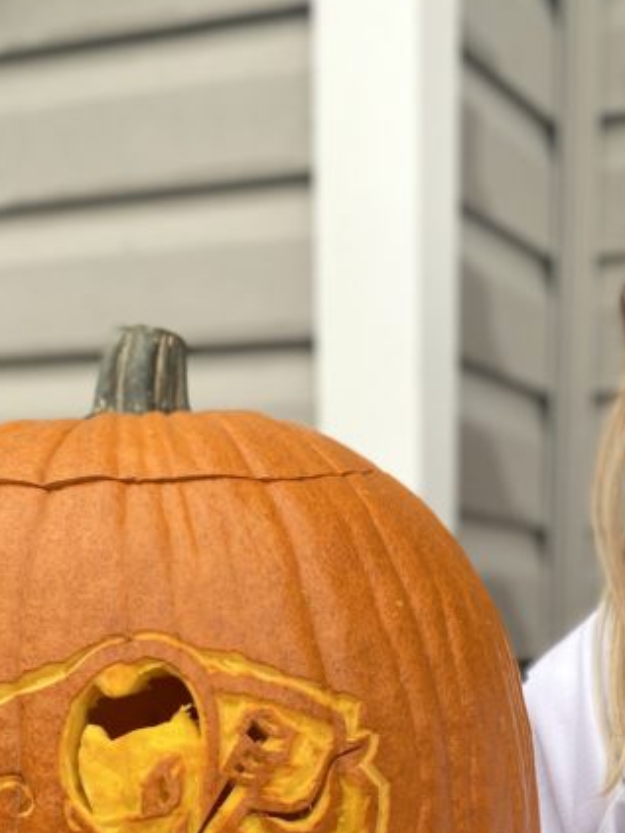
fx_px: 1517
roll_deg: -1.0
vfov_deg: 29.1
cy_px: 798
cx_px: 495
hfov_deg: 23.0
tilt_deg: -6.3
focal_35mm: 63
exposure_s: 1/245
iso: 32
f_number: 1.8
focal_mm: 4.25
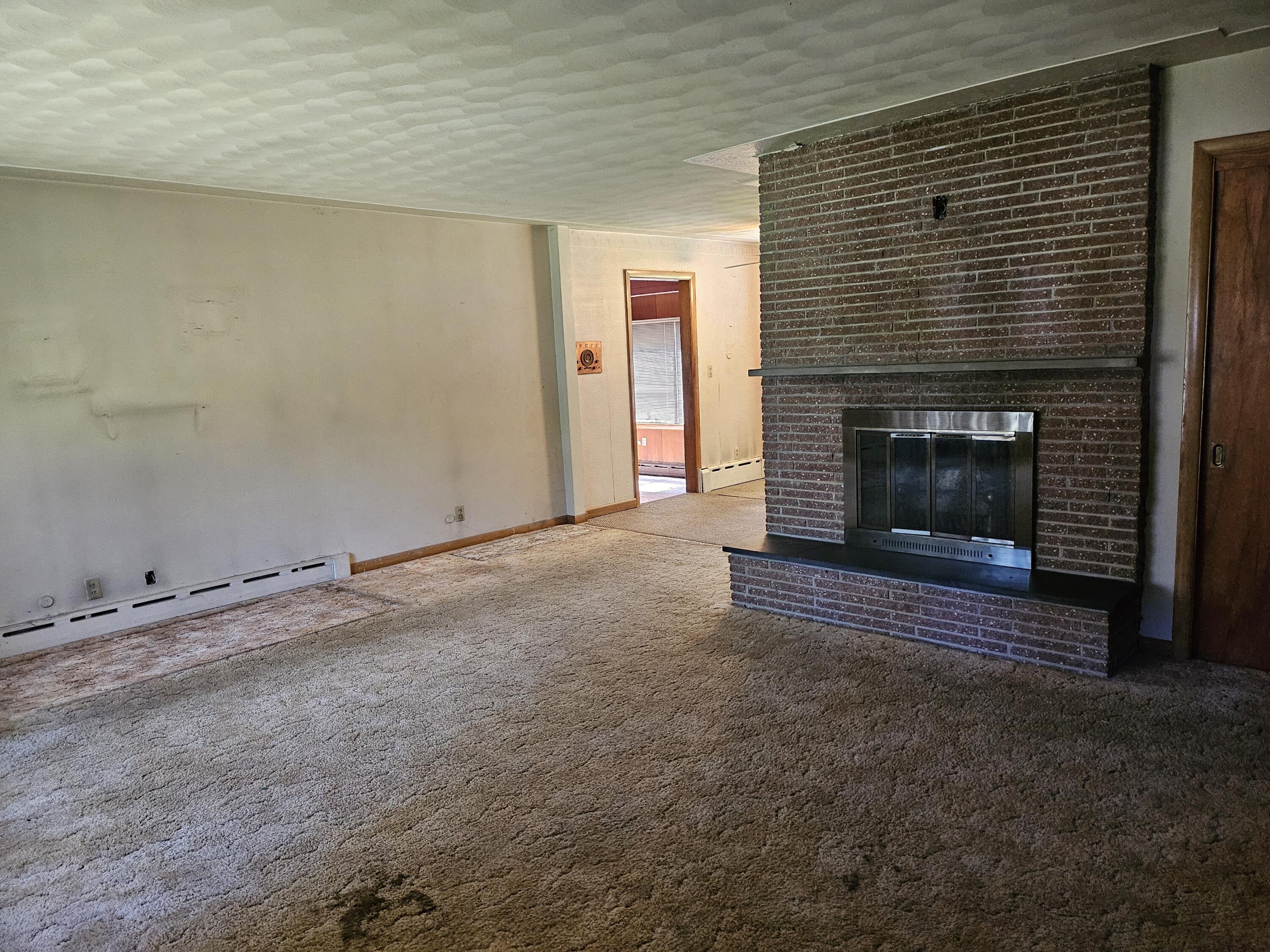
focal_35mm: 24
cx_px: 635
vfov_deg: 56.8
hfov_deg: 71.6
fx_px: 881
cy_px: 476
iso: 800
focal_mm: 5
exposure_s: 1/120
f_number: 1.8
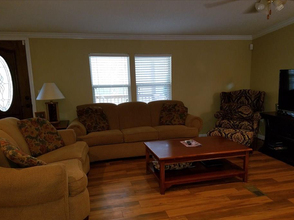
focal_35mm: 29
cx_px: 150
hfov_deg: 61.6
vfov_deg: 48.2
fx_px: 246
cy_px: 122
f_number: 1.7
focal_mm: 4.2
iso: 125
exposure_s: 1/24
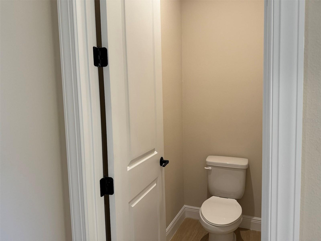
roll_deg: +1.1
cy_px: 120
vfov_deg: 56.8
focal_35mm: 24
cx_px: 160
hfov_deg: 71.6
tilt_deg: -3.8
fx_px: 223
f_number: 1.78
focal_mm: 6.76
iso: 200
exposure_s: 1/120
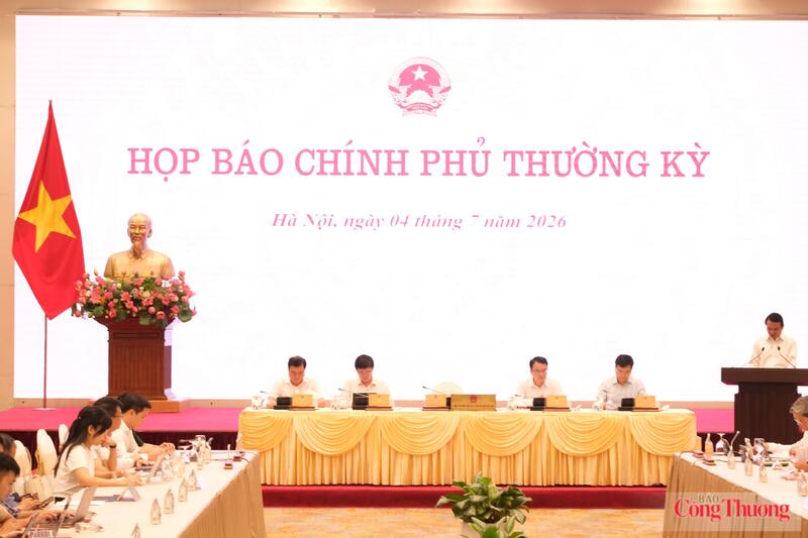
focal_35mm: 83
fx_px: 1862
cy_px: 269
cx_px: 404
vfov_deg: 16.4
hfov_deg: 24.5
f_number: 6.4
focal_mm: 55
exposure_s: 1/125
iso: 5000
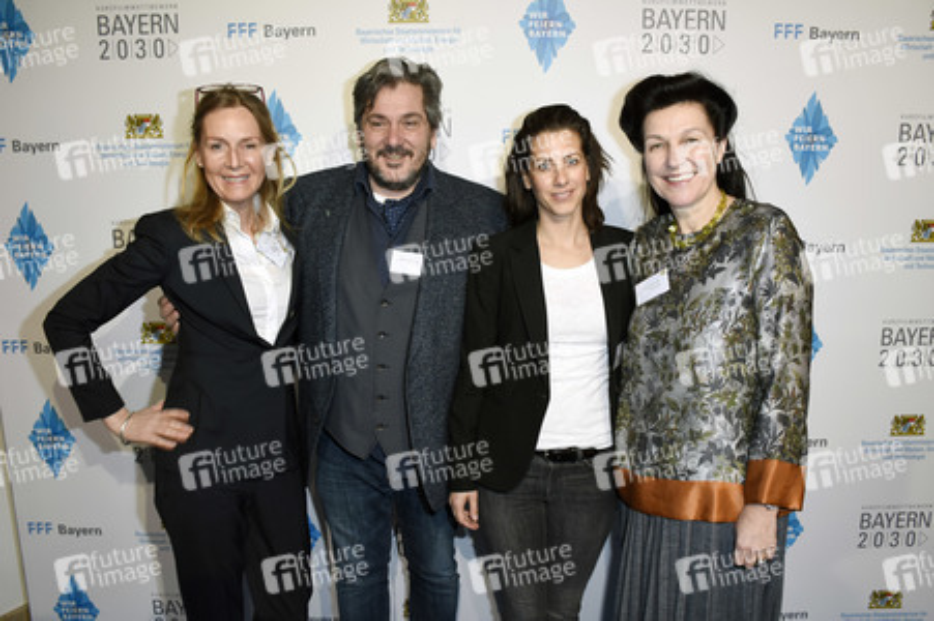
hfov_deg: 67.4
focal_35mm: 27
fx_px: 700
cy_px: 310
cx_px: 467
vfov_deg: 47.9
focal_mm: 18
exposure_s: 1/80
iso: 640
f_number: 6.3
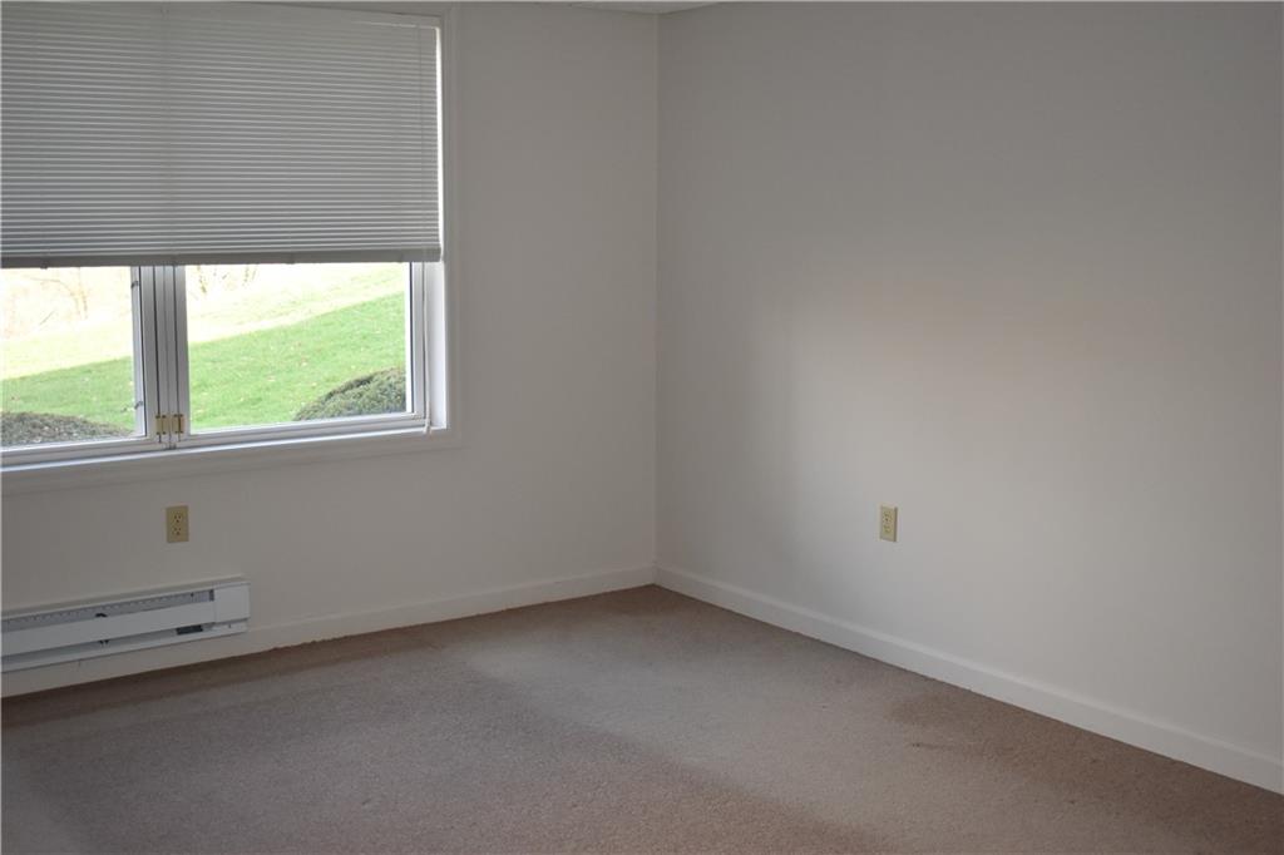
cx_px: 642
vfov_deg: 31.9
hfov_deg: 46.4
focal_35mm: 42
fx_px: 1497
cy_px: 428
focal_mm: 28
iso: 800
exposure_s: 1/200
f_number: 5
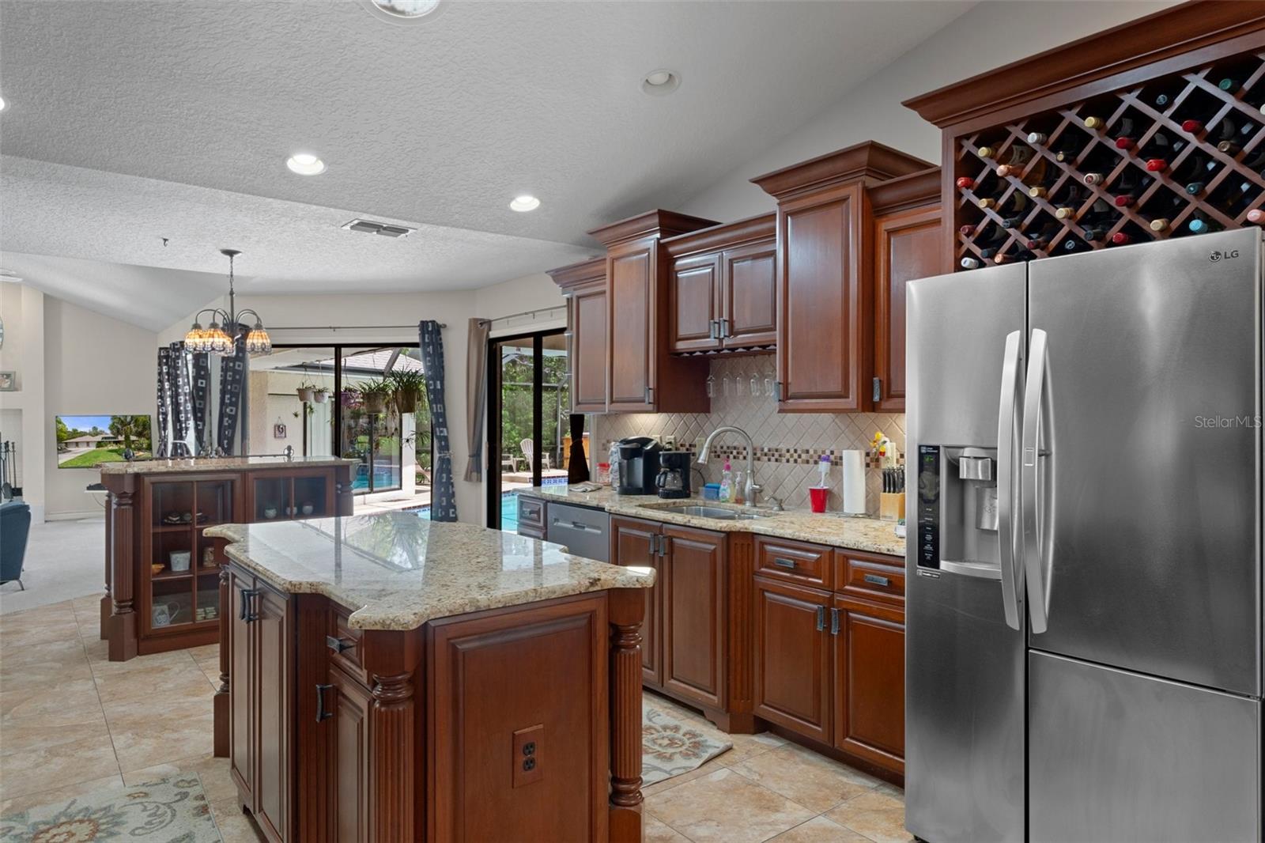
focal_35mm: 21
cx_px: 632
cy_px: 422
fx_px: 738
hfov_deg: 81.2
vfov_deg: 59.5
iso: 250
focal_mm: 14
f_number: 8
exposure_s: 1
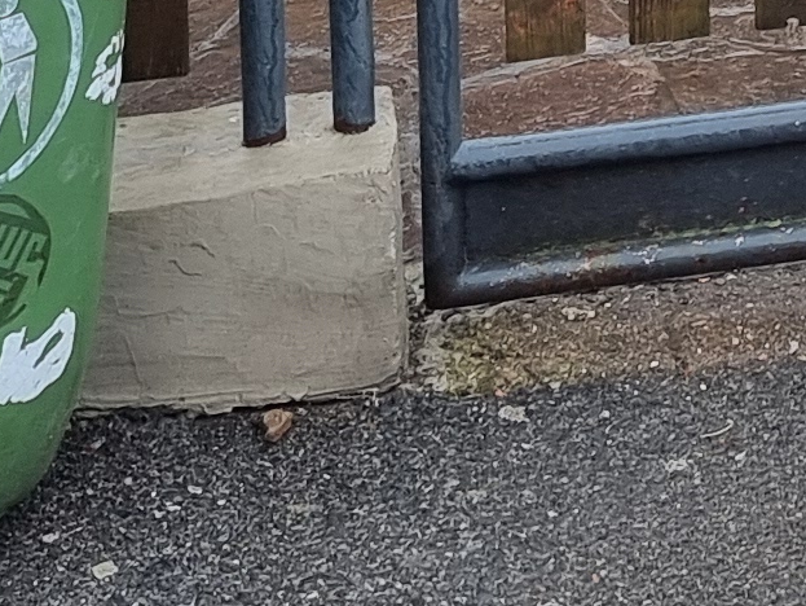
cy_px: -1285
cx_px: 1472
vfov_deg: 8.1
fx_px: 3588
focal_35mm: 154
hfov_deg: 11.8
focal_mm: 6.7
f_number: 1.8
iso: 50
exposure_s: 1/137
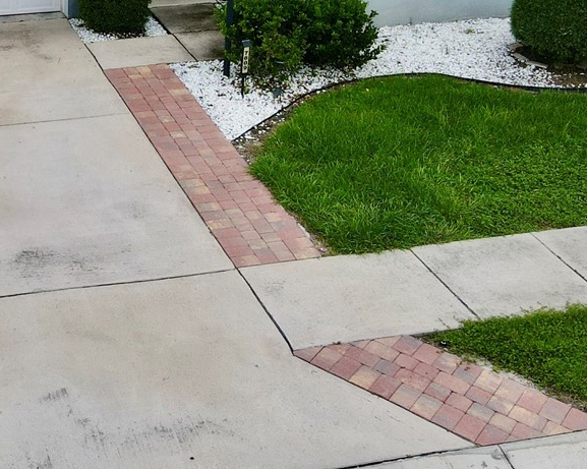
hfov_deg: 28.1
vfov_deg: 22.4
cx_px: 62
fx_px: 1129
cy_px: -15
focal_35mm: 65
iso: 100
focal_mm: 4.5
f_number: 2.8
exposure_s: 1/500
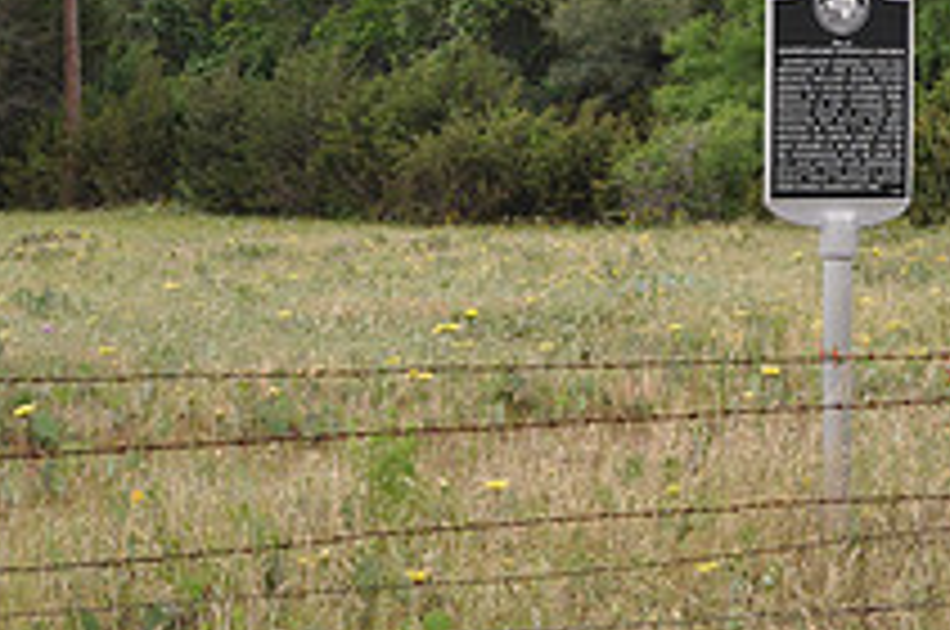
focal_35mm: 157
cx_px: 846
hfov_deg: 13.0
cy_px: 191
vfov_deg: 8.7
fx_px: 4137
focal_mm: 38
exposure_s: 1/125
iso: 200
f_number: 5.6
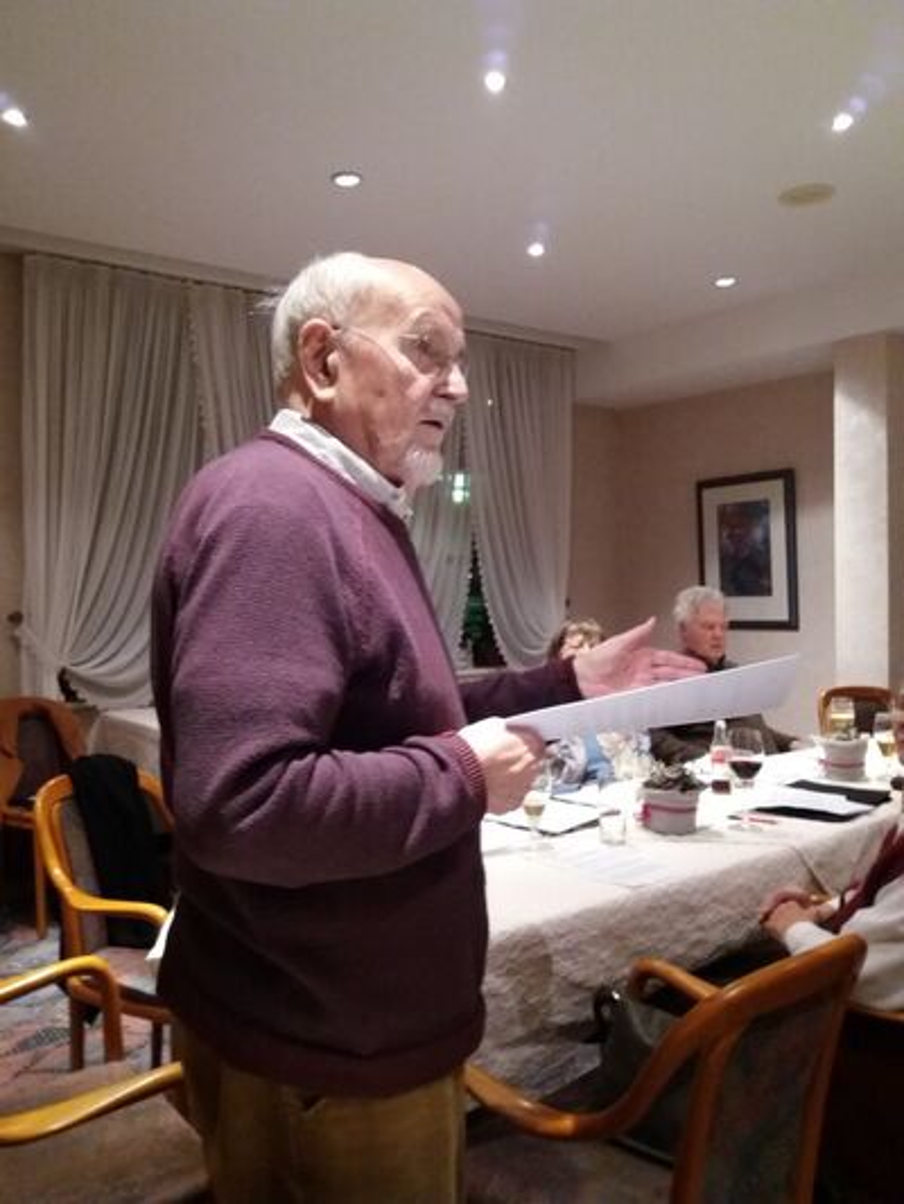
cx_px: 452
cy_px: 602
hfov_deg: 49.8
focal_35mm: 28
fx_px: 975
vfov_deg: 63.4
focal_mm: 3.7
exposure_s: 1/17
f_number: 1.9
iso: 320
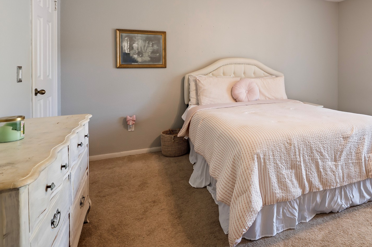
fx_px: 237
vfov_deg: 53.4
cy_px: 73
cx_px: 259
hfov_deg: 73.0
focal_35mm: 23
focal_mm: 15
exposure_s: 1/2.5
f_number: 6.3
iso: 125
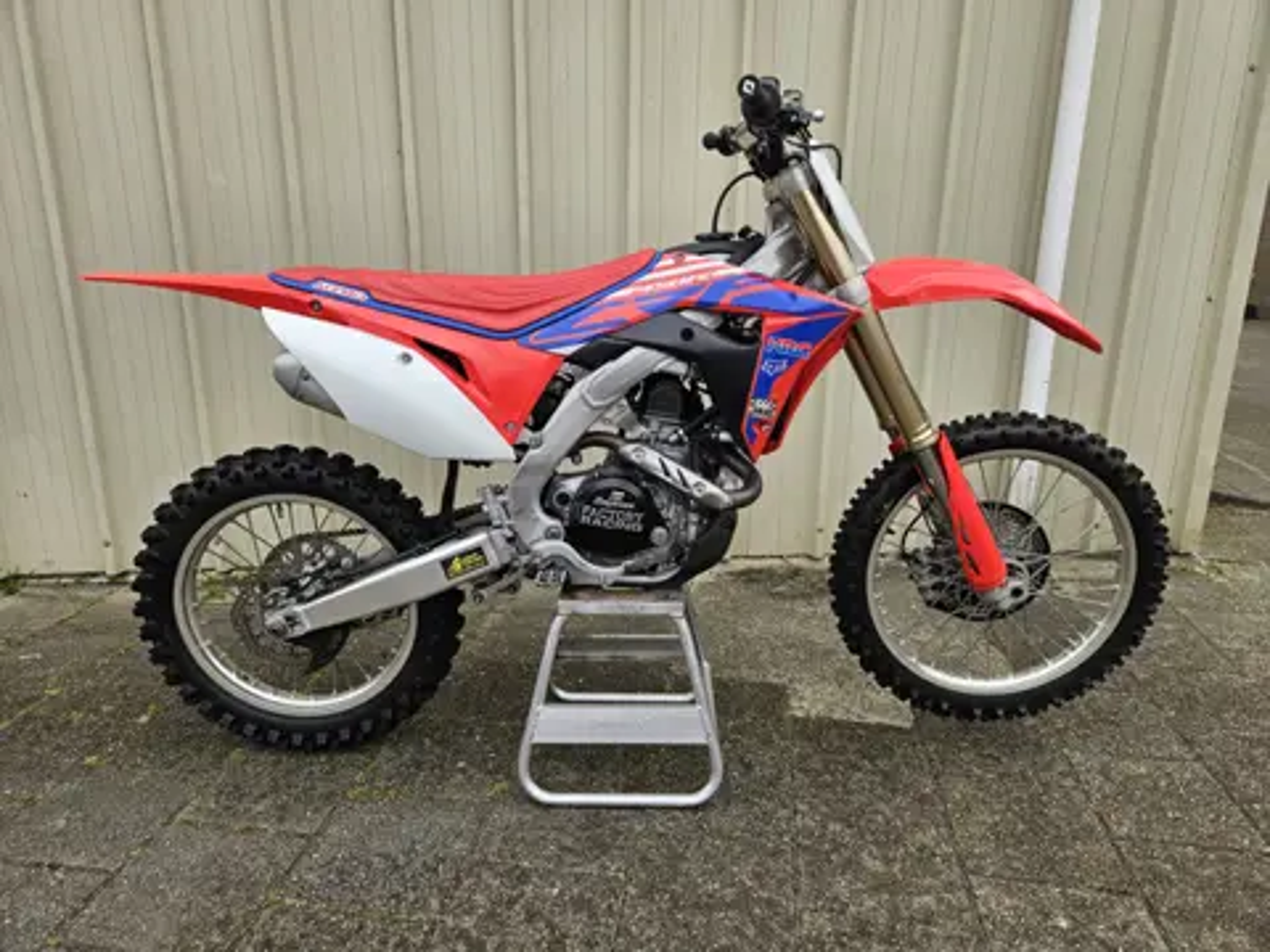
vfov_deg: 58.9
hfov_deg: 73.9
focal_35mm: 23
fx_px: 844
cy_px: 476
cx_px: 635
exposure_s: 1/206
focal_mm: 5.4
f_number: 1.8
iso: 25
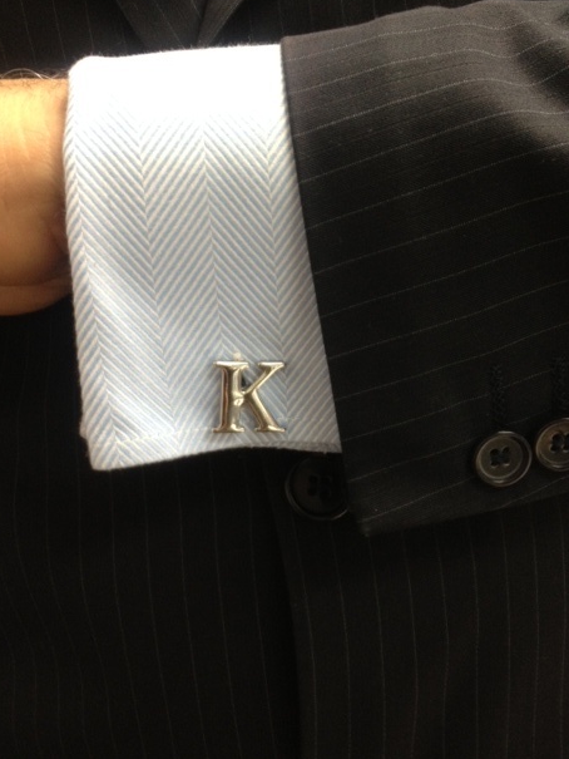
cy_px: 373
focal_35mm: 37
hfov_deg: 38.7
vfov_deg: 50.1
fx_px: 811
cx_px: 269
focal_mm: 4.28
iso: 160
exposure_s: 1/20
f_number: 2.4
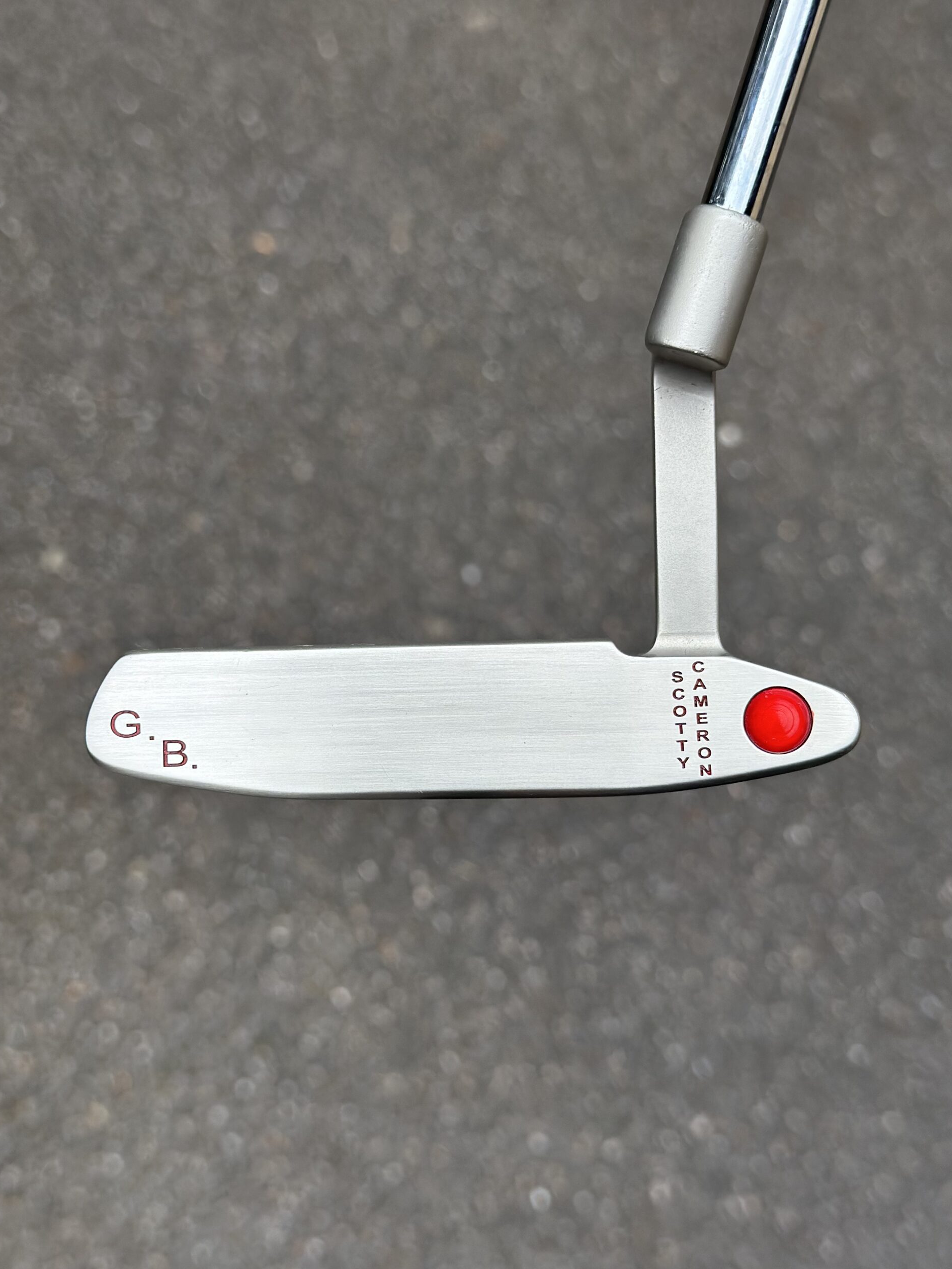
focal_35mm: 49
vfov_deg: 38.9
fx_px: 1797
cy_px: 639
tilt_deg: -57.2
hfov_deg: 29.7
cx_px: 472
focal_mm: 6.86
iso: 100
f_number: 1.78
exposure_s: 1/2976
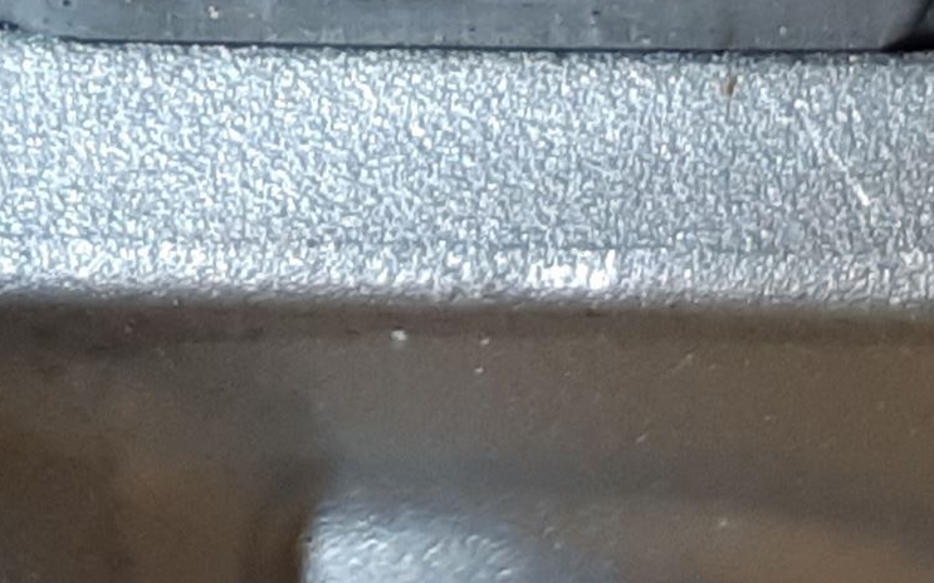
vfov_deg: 16.2
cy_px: -192
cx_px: 459
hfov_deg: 27.1
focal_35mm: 76
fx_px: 1934
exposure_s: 1/50
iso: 64
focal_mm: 3.93
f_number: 1.7
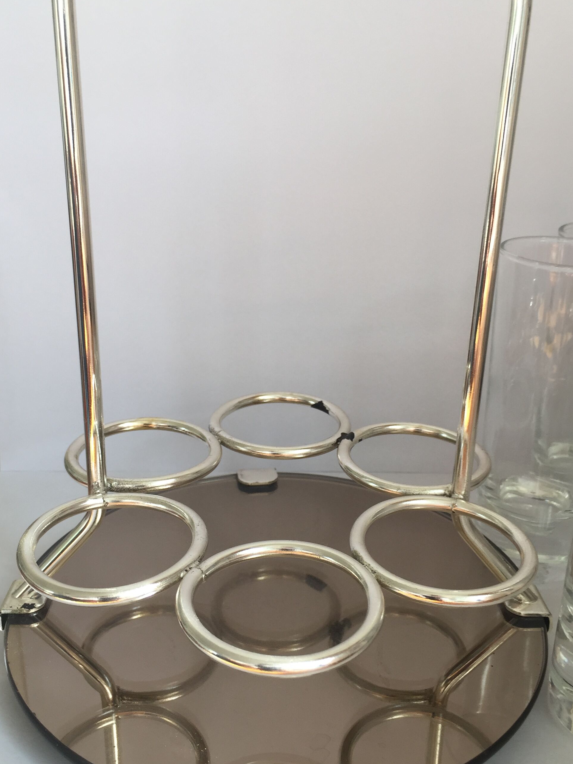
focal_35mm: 37
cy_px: 389
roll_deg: -2.0
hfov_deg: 38.7
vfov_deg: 50.1
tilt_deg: -20.8
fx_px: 816
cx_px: 298
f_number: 2.2
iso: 32
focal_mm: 4.15
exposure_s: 1/100
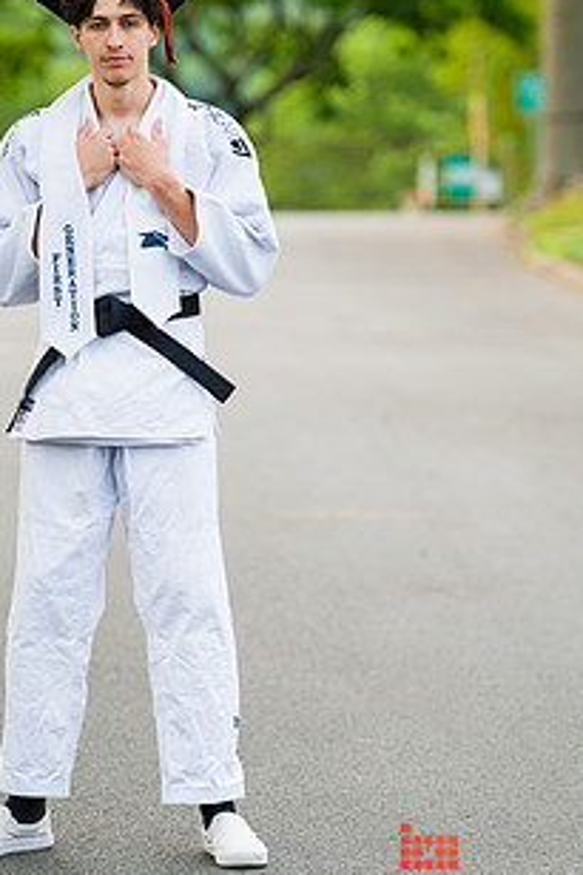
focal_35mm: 212
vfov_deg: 9.7
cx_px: 175
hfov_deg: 6.5
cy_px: 330
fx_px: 5155
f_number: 3.2
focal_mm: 145
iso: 200
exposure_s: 1/800
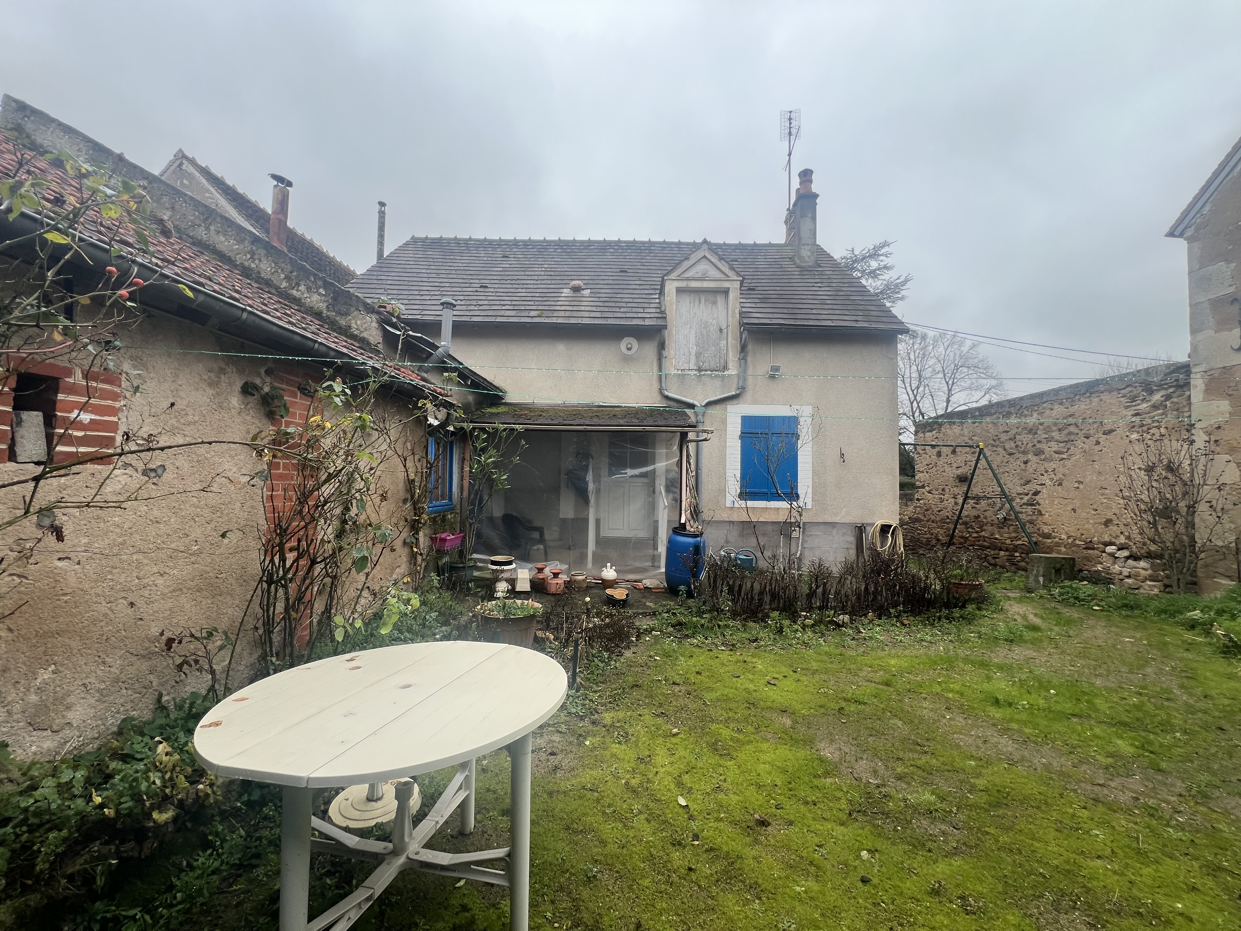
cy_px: 466
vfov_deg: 89.9
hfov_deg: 106.2
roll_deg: -0.9
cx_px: 620
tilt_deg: +2.4
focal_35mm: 13
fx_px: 466
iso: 40
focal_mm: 1.57
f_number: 1.8
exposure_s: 1/99
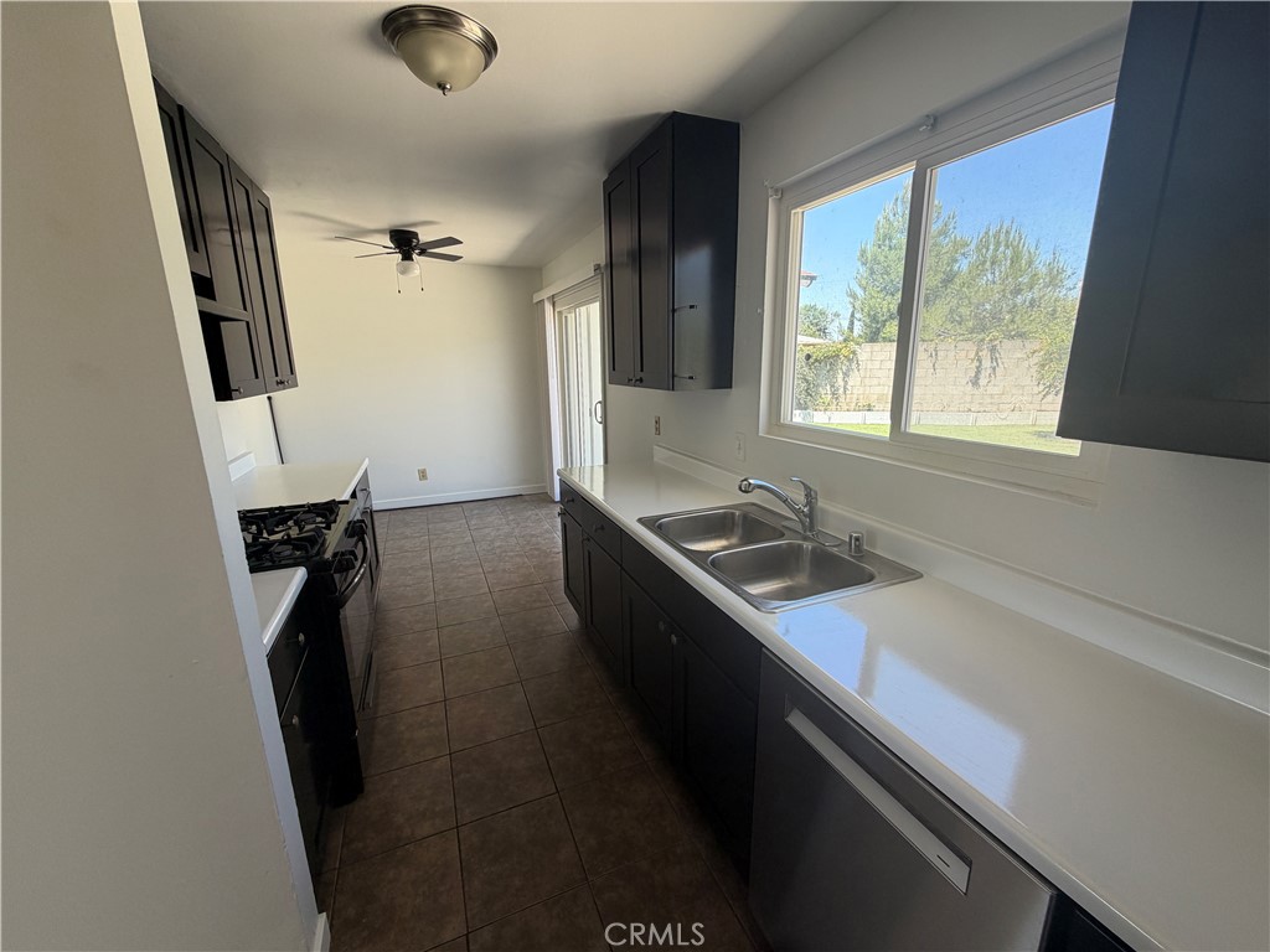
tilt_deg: -13.7
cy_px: 476
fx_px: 514
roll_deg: +1.2
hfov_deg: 102.1
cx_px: 635
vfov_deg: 85.7
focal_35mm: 14
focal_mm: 2.22
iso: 64
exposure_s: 1/121
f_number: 2.2
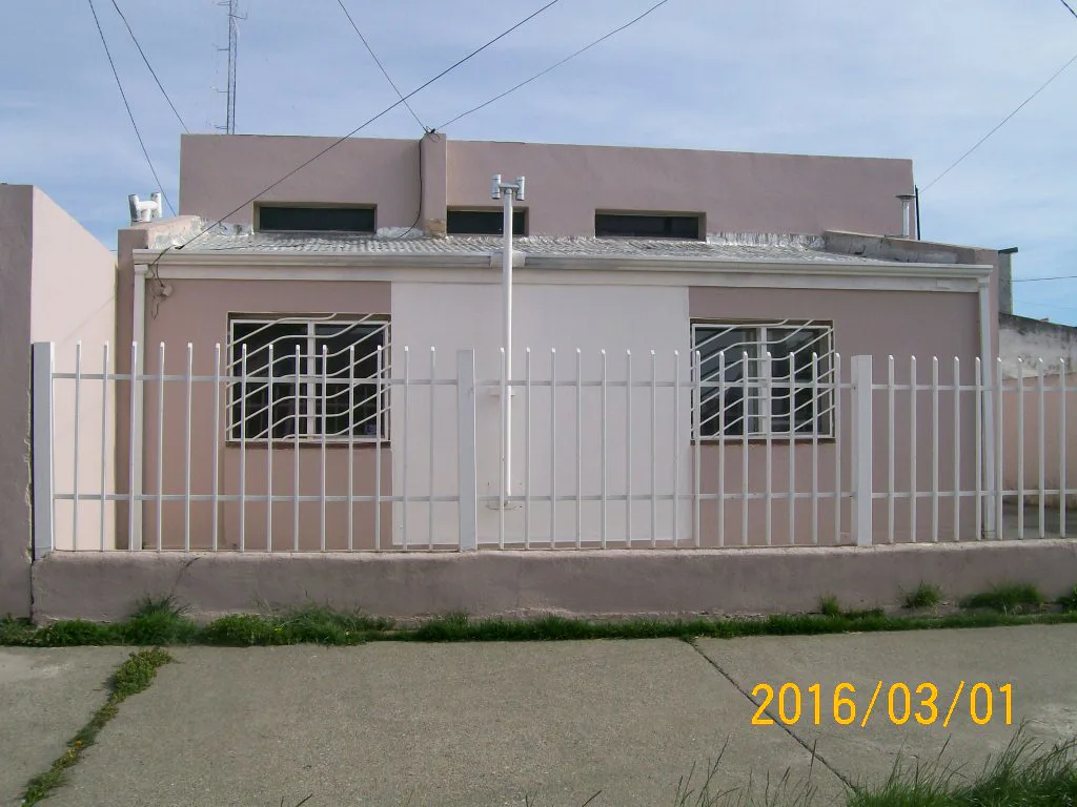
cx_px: 538
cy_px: 404
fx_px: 1120
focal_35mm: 36
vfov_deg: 39.7
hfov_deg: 51.4
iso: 80
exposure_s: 1/718
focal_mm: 6
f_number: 4.8
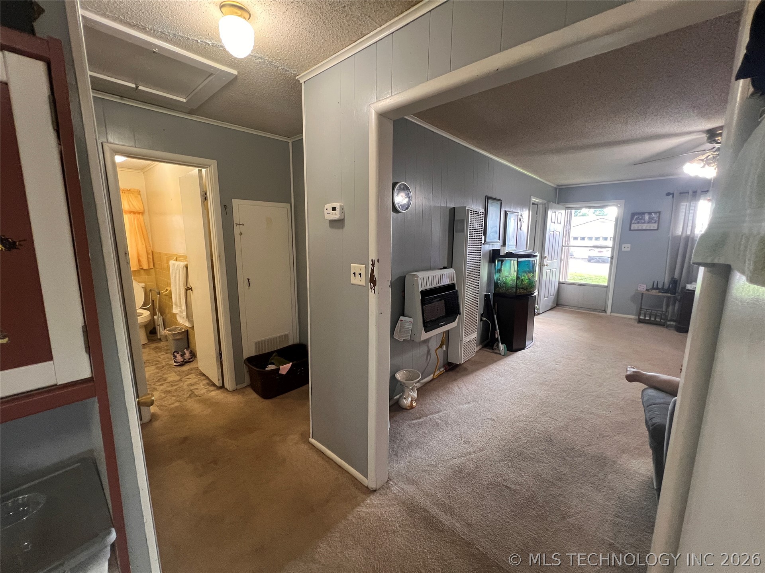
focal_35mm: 13
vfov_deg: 89.9
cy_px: 286
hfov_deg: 106.2
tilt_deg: -10.2
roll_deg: +0.1
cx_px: 382
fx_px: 287
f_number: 1.8
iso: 250
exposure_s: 1/60
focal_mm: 1.57
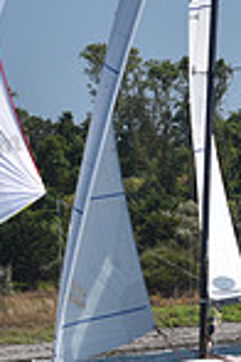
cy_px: 17
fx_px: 3775
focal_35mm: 376
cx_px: 149
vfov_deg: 5.5
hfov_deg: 3.7
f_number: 4
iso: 250
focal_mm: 95
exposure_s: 1/1600
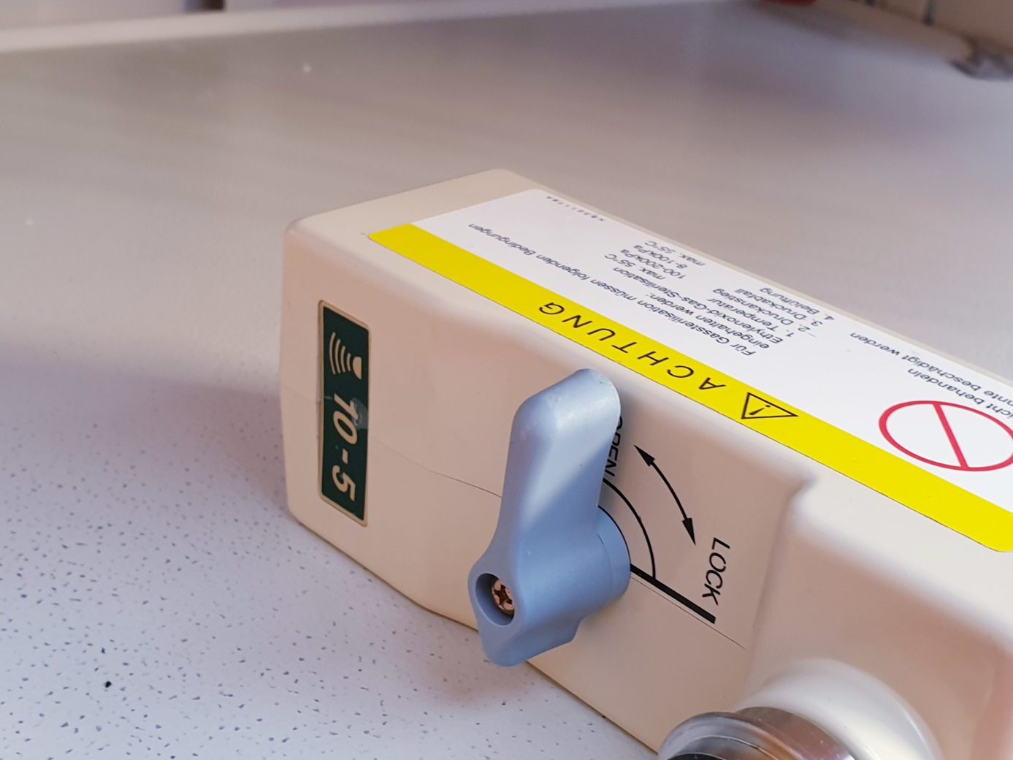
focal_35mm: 48
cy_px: 484
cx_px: 526
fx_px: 1405
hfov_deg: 39.7
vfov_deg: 30.1
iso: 100
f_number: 2.4
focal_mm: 4.3
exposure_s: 1/50
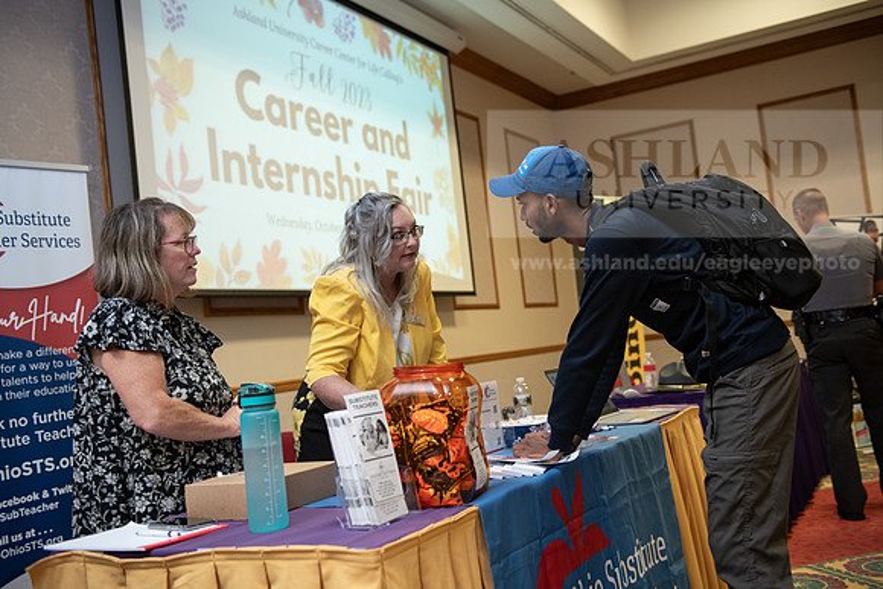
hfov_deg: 50.7
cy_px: 294
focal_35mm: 38
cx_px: 442
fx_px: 932
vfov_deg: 35.1
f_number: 3.2
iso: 1250
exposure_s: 1/160
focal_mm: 38
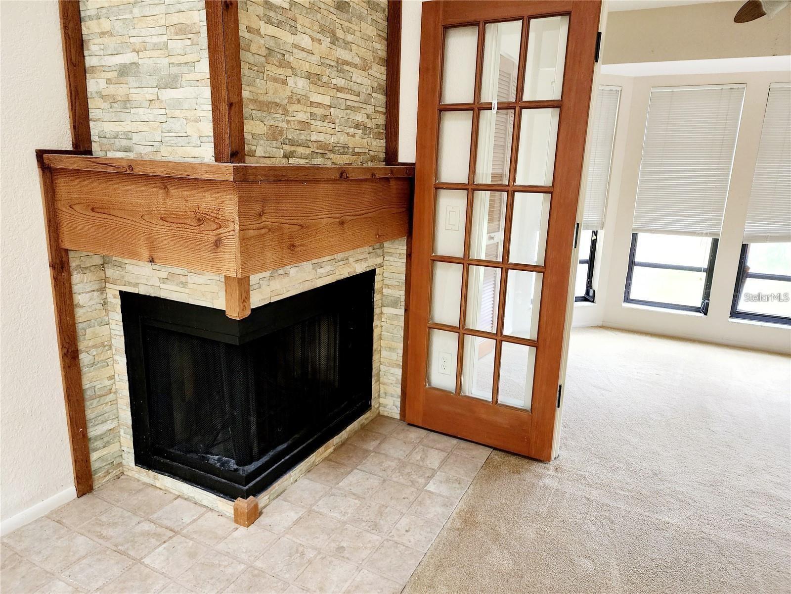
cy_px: 297
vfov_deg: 58.9
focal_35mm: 23
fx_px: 526
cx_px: 396
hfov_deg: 73.9
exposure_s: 1/120
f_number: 1.8
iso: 500
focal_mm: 6.4
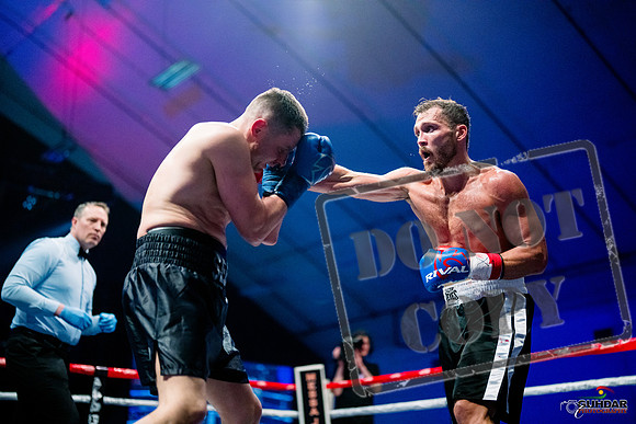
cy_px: 212
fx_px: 883
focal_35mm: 50
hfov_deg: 39.6
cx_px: 318
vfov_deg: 27.0
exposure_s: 1/1600
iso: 6400
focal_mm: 50
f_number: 1.4
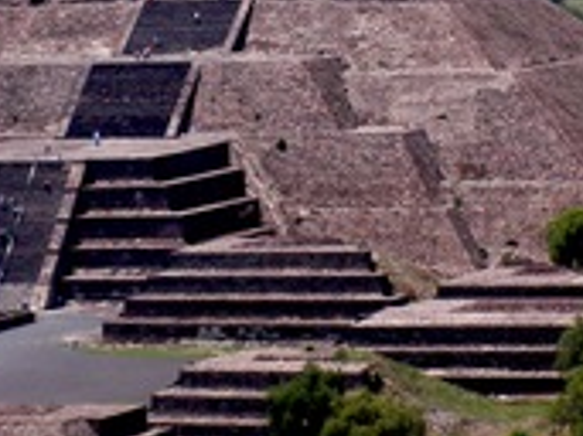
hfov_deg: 5.1
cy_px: 244
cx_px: 223
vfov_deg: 3.8
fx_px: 6513
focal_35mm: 387
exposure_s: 1/408
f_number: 4.8
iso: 50
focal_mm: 22.4
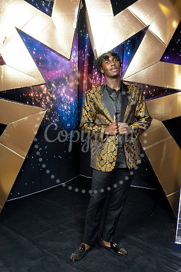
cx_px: 90
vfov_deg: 54.4
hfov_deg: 37.9
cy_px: 136
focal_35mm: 35
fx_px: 264
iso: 320
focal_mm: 35
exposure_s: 1/160
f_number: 9
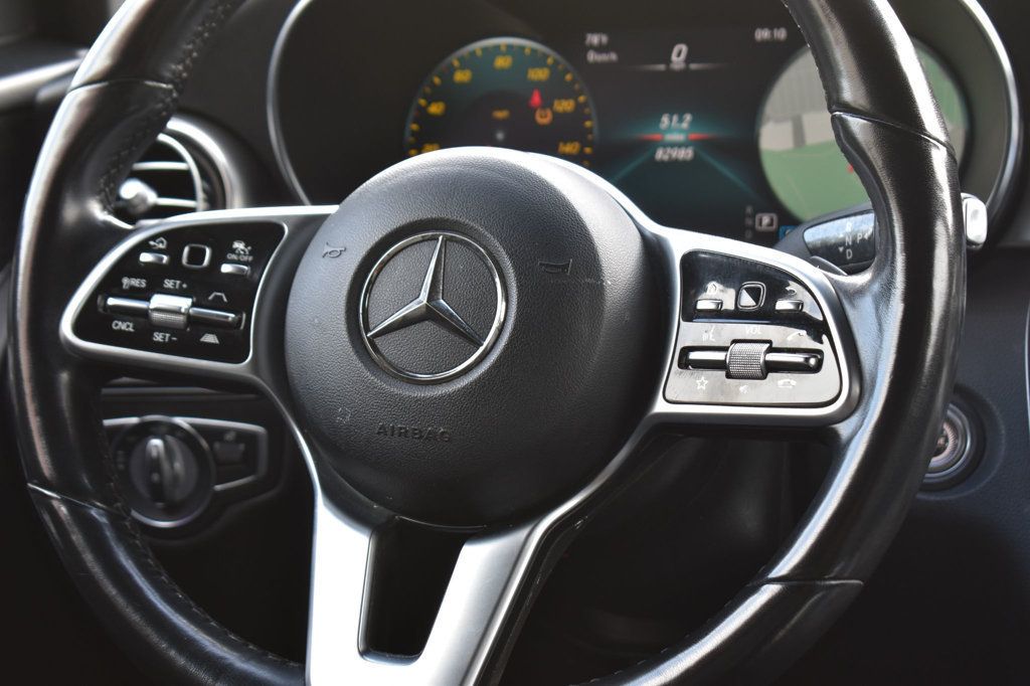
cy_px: 343
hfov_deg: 24.6
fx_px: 2360
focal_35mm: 82
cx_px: 515
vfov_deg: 16.5
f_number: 7.1
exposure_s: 1/40
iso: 400
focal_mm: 55
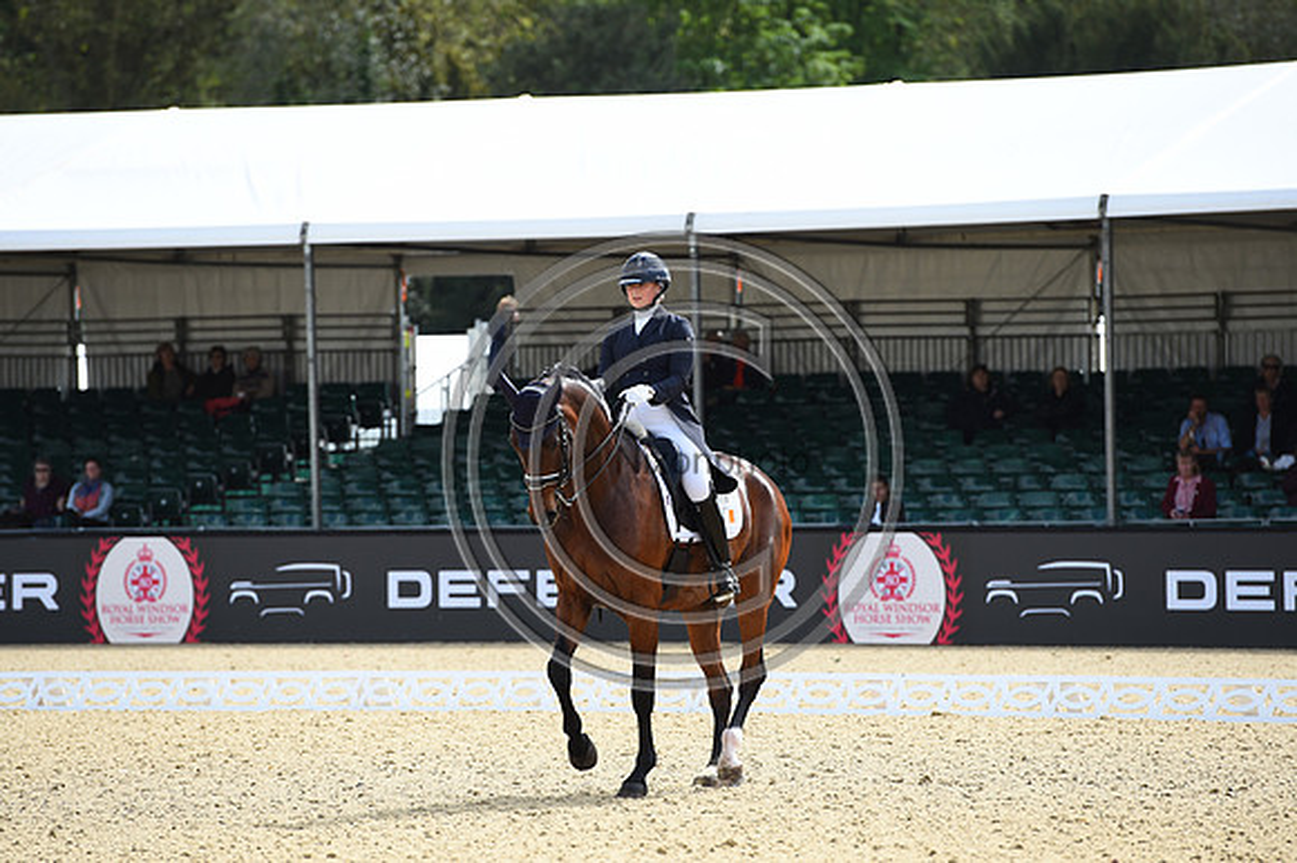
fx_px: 7201
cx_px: 648
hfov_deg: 10.3
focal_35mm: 200
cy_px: 432
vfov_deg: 6.9
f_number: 5
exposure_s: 1/1250
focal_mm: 200
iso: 400
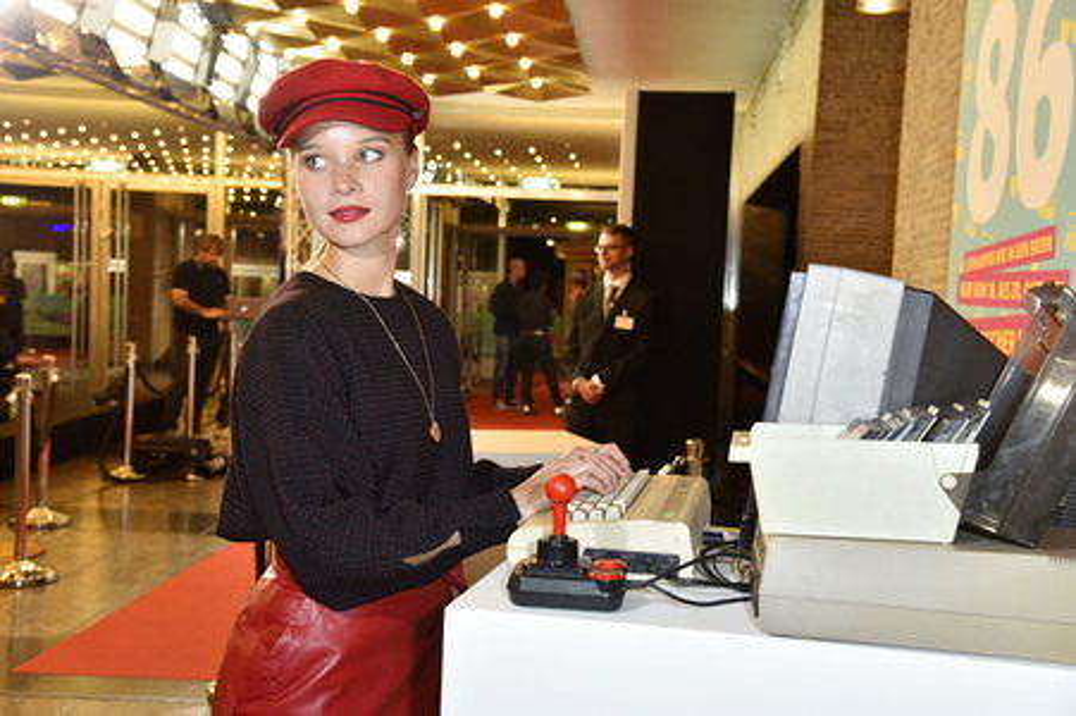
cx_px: 538
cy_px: 358
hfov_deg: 42.8
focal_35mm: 46
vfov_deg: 29.2
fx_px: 1374
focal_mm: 46
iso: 1000
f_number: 5.6
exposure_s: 1/125
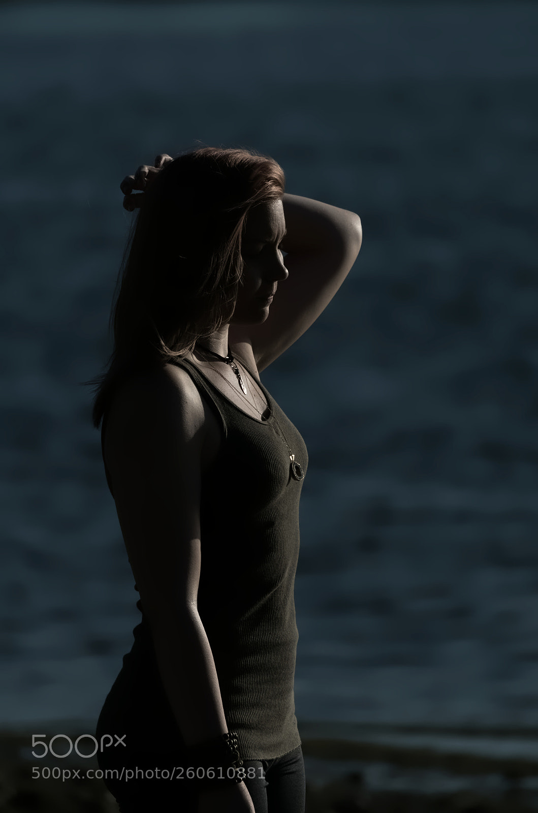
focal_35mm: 450
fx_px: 10137
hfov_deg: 3.0
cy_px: 406
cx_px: 269
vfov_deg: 4.6
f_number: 6.7
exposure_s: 1/1500
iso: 100
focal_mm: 300
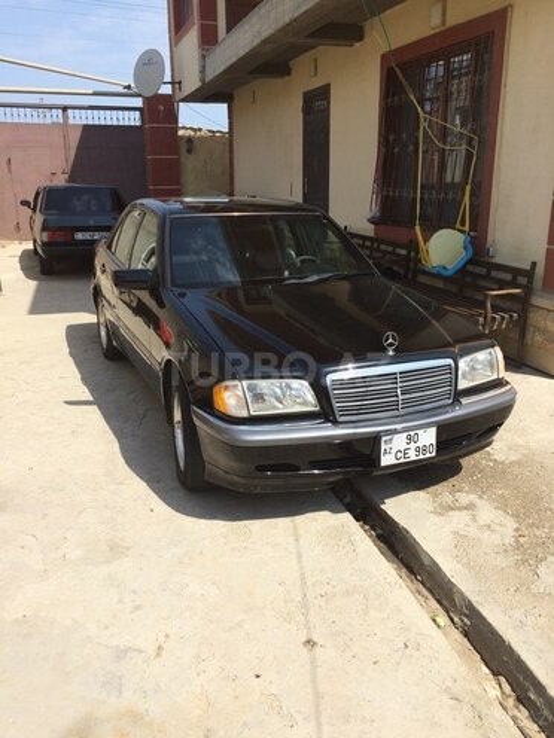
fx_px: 619
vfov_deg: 61.7
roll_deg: +0.6
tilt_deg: -17.6
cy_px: 369
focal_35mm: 29
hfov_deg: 48.2
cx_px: 277
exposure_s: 1/1709
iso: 32
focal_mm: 4.15
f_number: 2.2
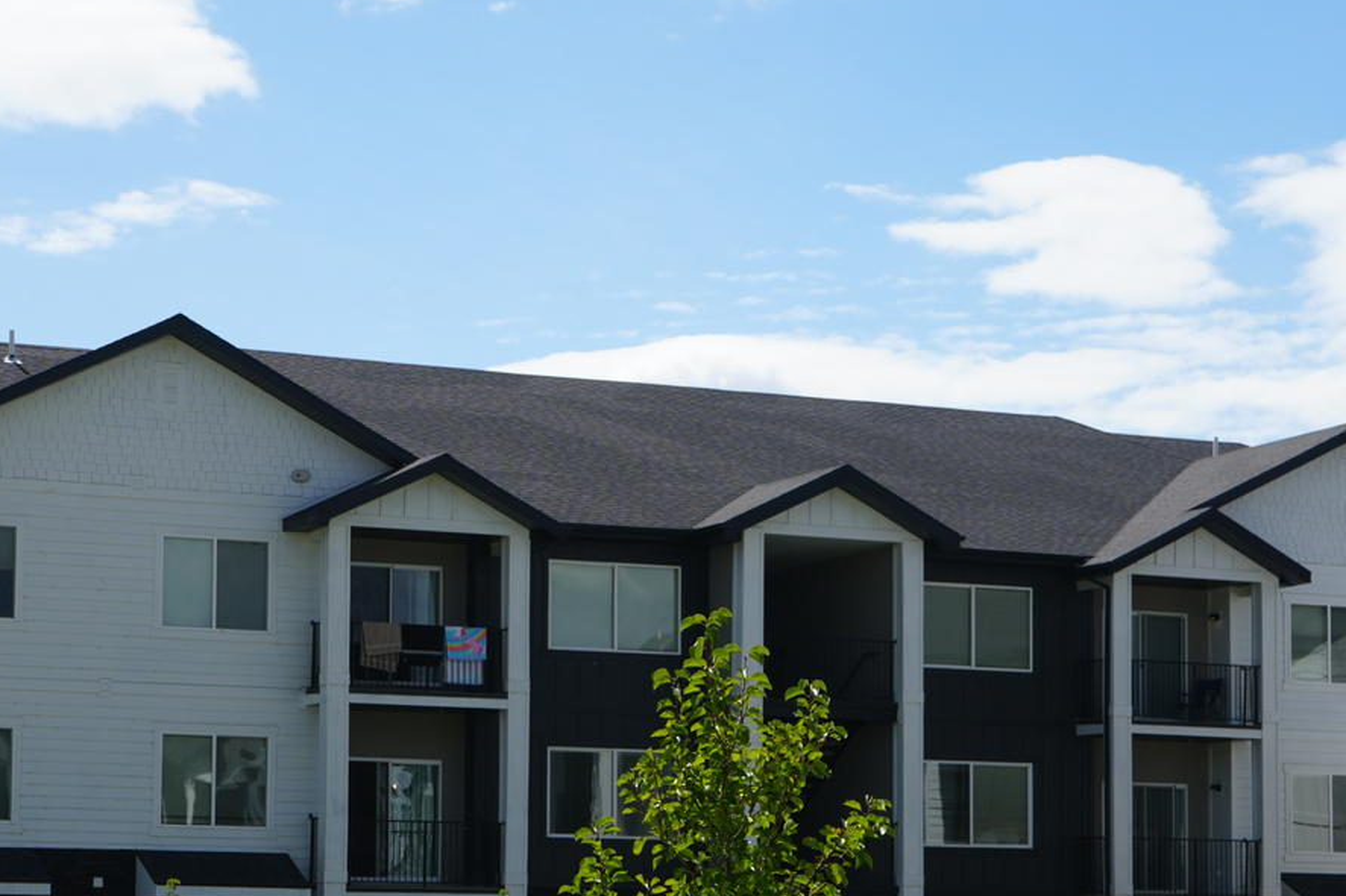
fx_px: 3626
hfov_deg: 21.0
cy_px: 730
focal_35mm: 97
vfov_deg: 14.0
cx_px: 885
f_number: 11
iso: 100
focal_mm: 42
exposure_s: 1/200
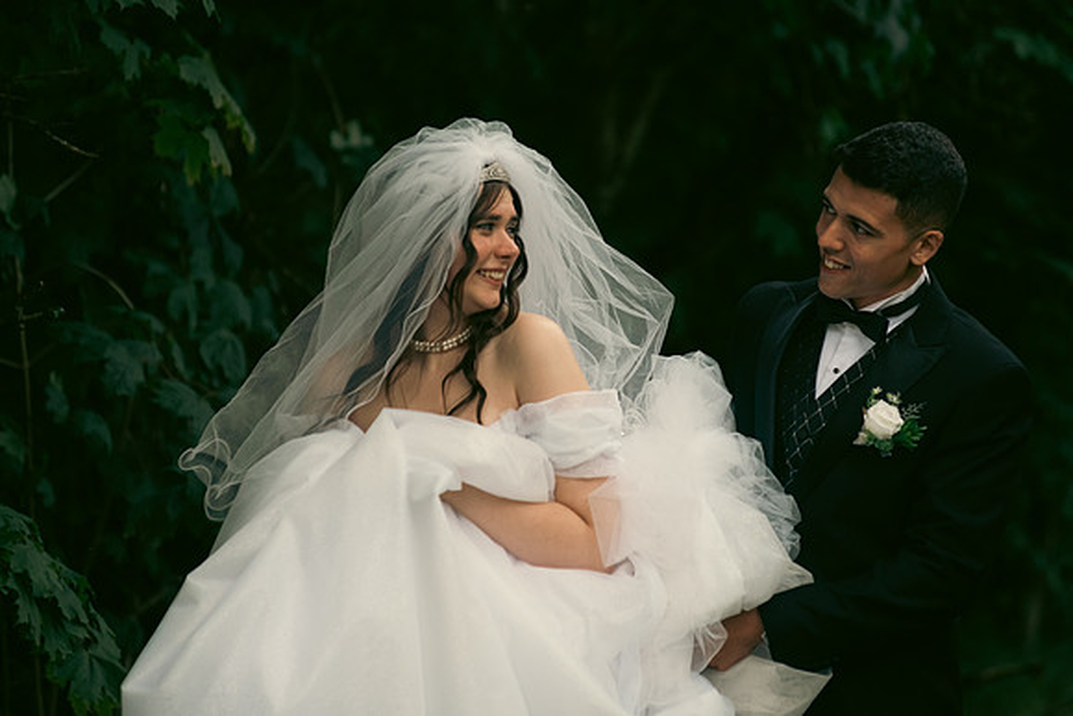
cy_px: 358
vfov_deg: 6.9
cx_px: 536
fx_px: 5962
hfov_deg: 10.3
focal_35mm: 200
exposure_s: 1/200
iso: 320
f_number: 3.5
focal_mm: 200
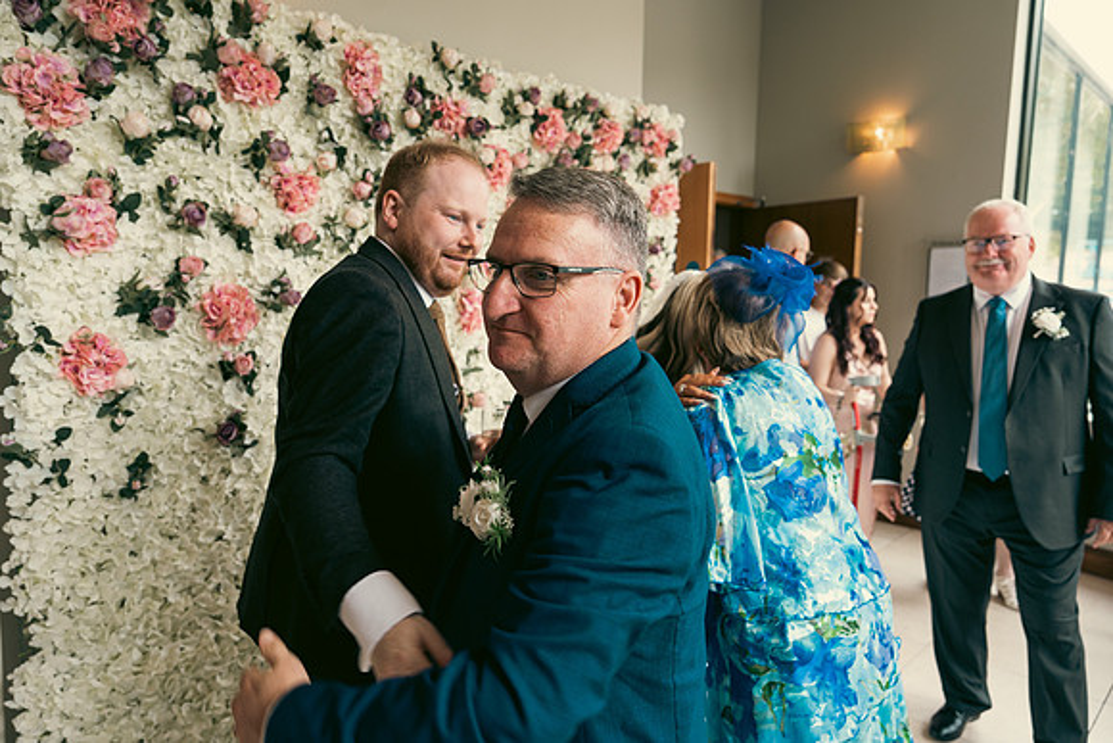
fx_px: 742
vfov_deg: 53.2
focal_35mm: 24
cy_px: 372
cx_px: 556
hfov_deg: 73.7
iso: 500
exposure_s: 1/160
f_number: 3.5
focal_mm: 24
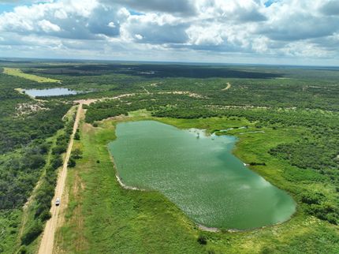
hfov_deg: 71.6
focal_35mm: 24
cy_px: 127
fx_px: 235
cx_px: 170
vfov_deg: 56.8
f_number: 2.8
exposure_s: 1/200
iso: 160
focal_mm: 12.29
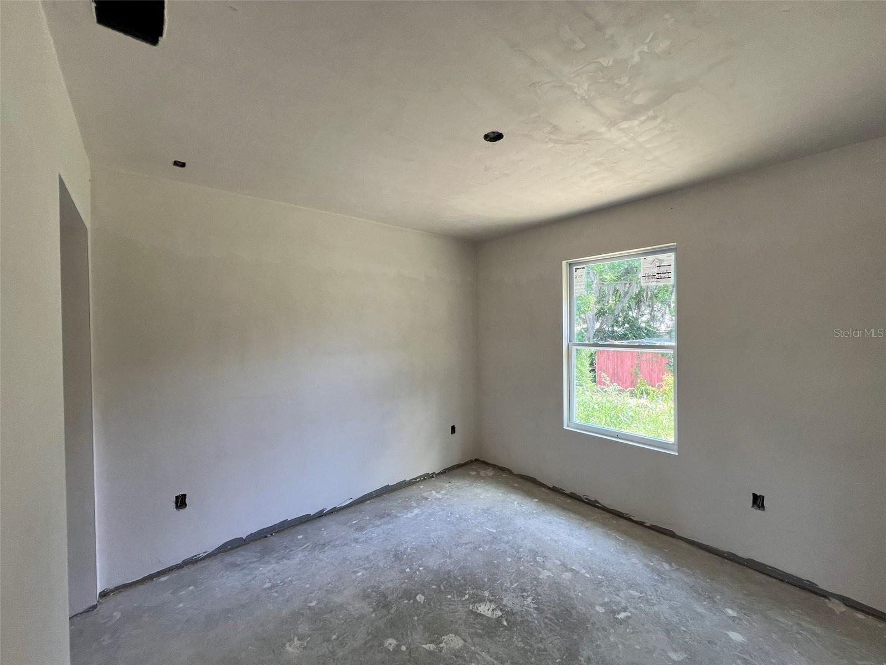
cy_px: 332
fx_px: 333
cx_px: 443
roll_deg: +0.3
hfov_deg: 106.2
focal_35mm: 13
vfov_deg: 89.9
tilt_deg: -0.5
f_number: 1.8
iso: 64
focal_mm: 1.57
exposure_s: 1/99
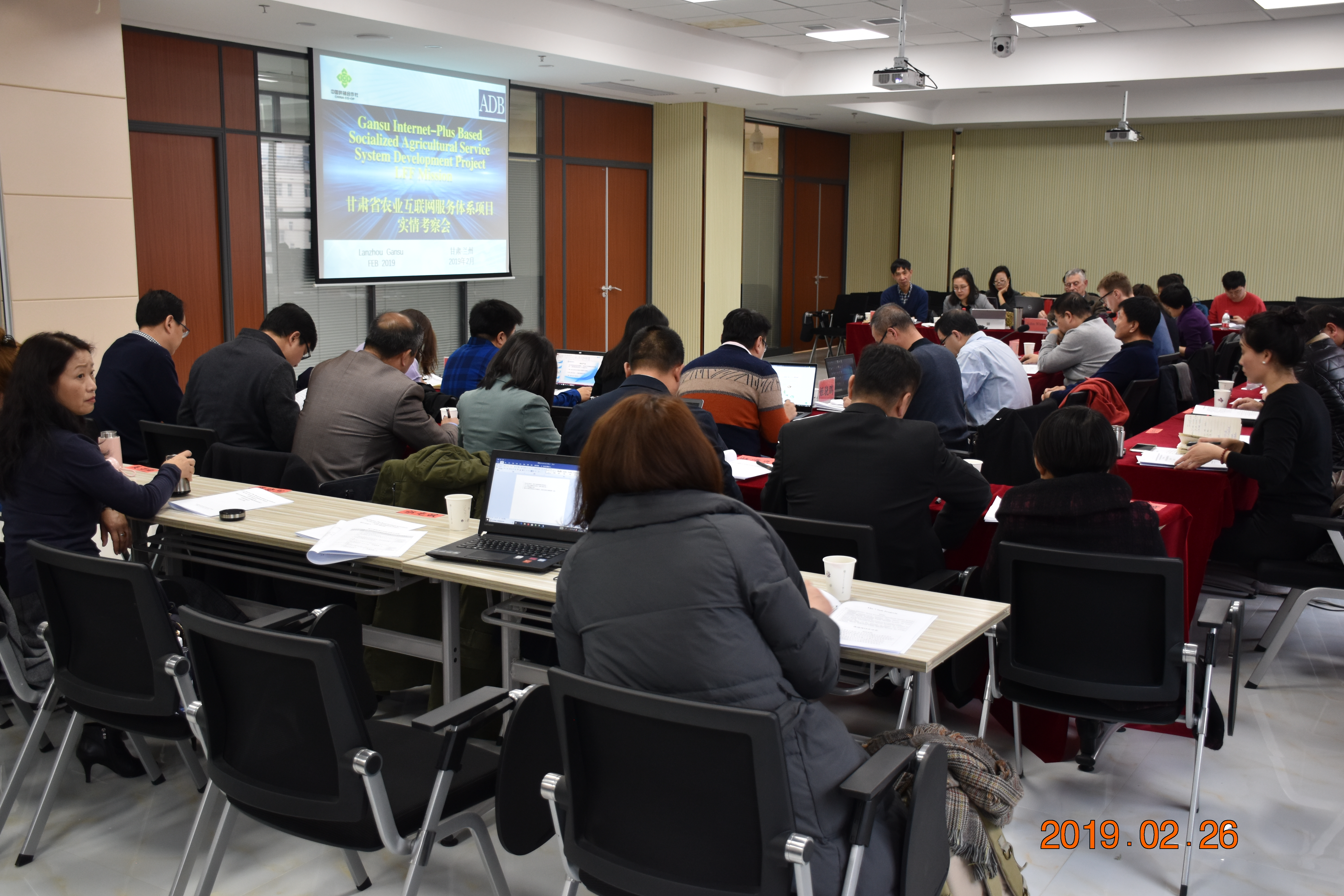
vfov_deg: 37.3
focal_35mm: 36
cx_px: 677
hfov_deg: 53.8
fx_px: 1326
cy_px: 443
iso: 500
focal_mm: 23
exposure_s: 1/40
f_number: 3.8
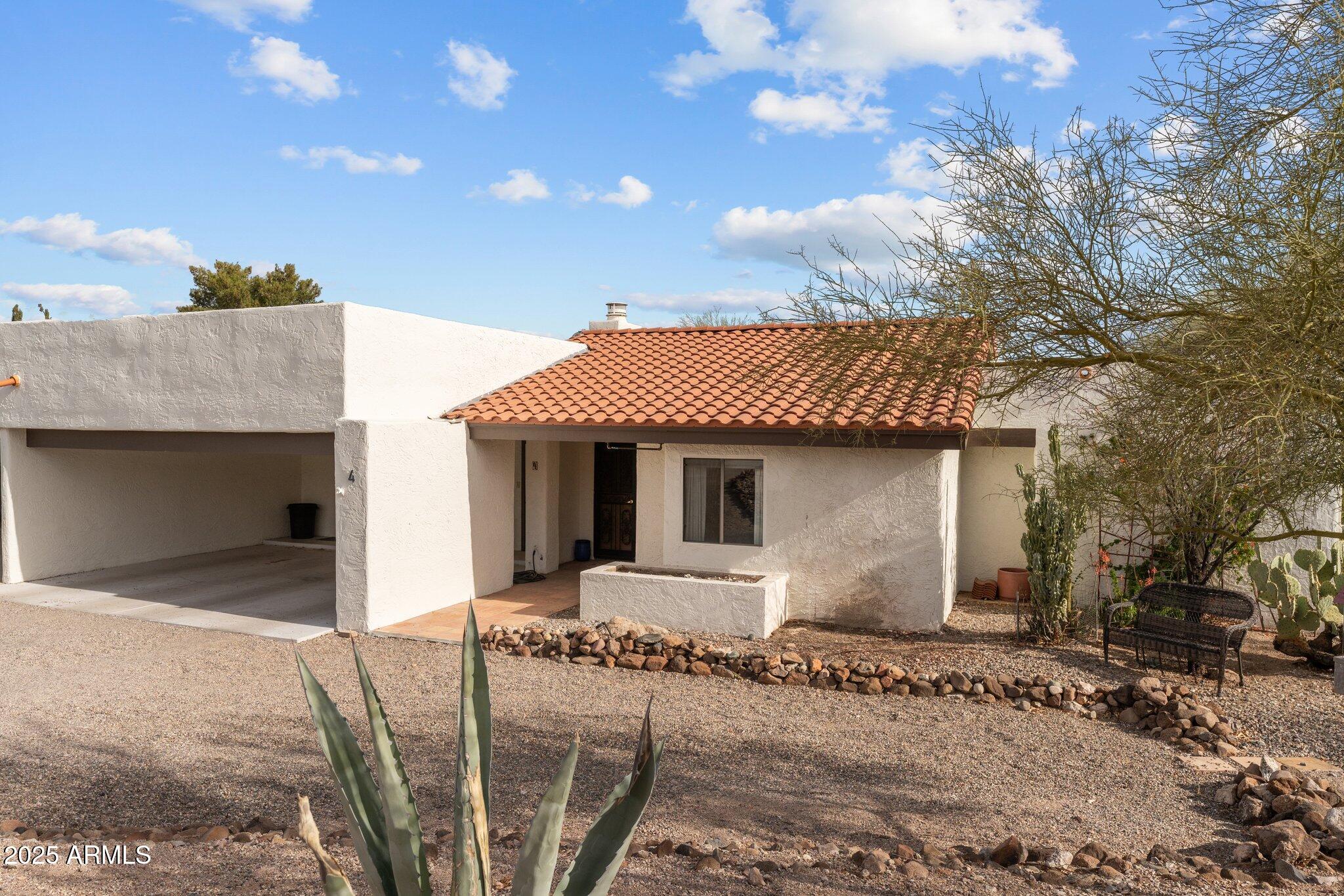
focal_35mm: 24
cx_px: 672
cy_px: 448
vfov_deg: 53.1
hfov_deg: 73.7
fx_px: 896
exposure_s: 1/2000
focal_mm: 24
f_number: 8
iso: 400
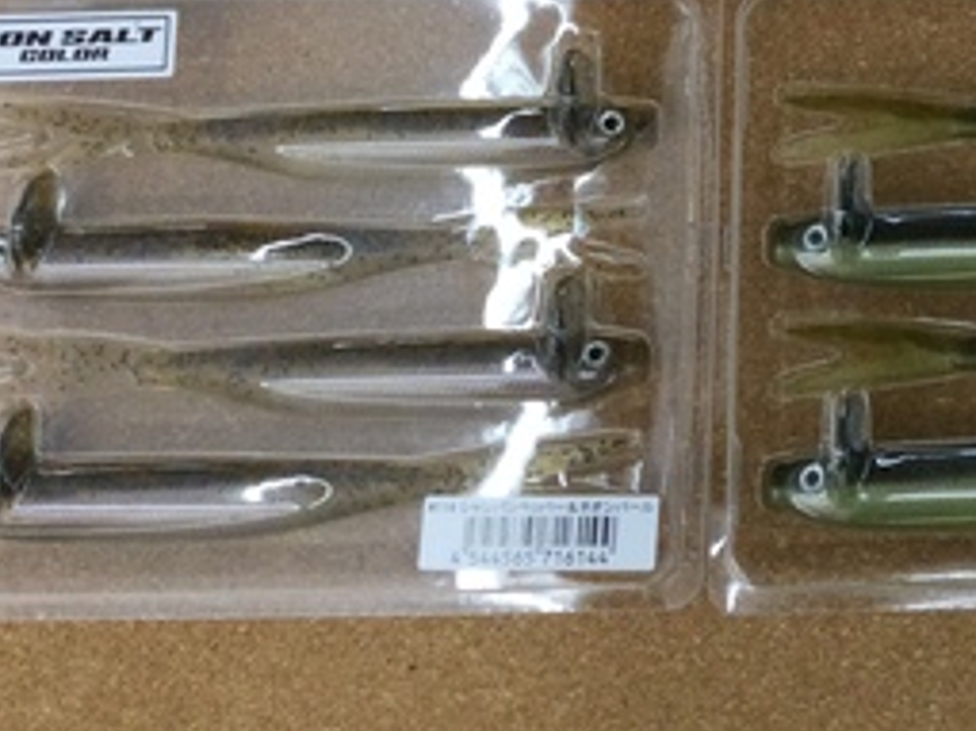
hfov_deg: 24.7
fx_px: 2057
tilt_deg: -78.1
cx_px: 1102
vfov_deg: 19.2
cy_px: -96
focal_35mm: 73
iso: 25
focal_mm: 3.3
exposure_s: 1/30
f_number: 2.4
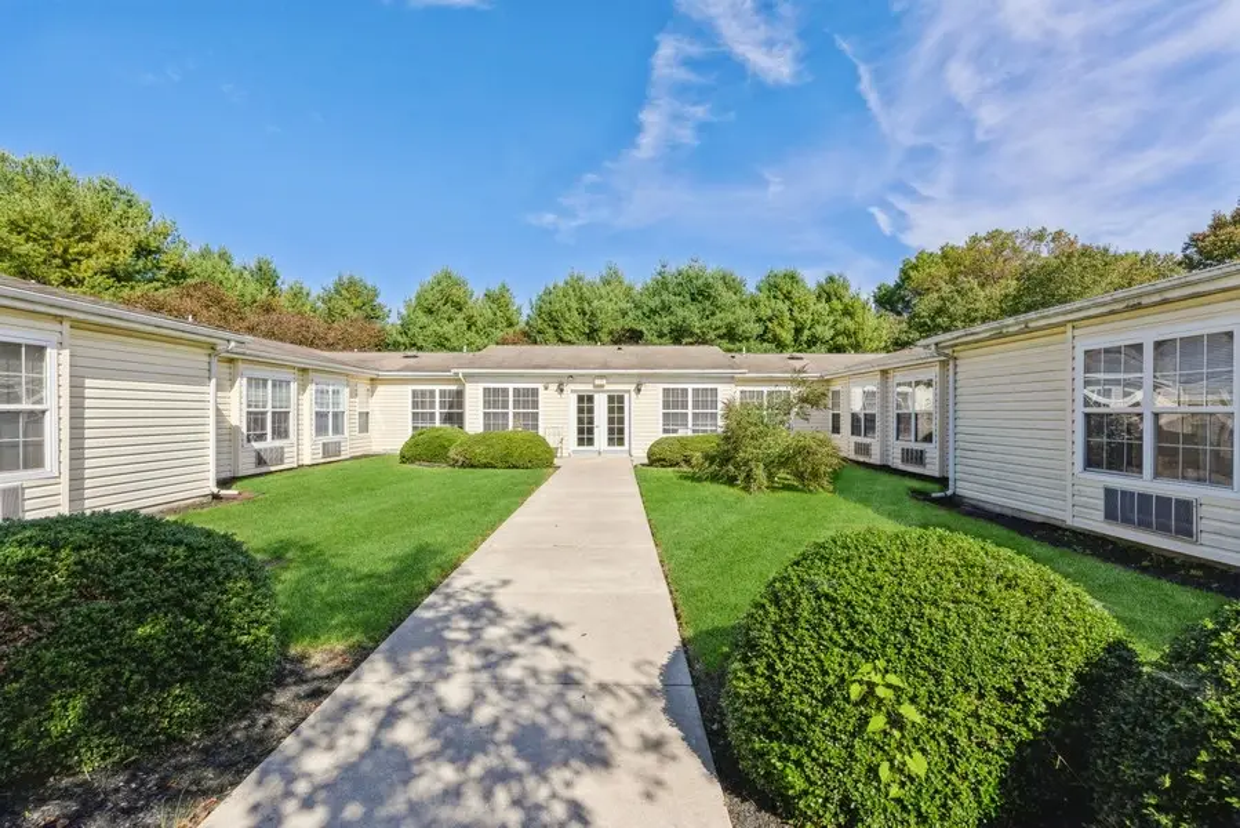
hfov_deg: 93.3
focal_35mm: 17
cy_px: 414
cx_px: 620
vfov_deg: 70.5
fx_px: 586
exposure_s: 1/250
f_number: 11
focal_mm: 17
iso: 100
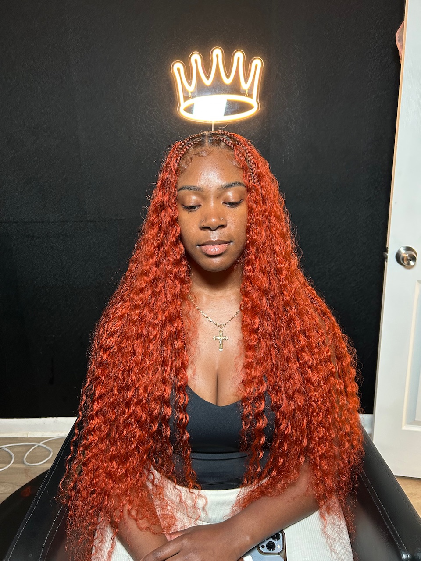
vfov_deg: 67.3
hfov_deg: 53.1
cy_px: 280
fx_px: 422
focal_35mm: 26
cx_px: 210
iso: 250
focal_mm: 5.7
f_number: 1.5
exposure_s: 1/60
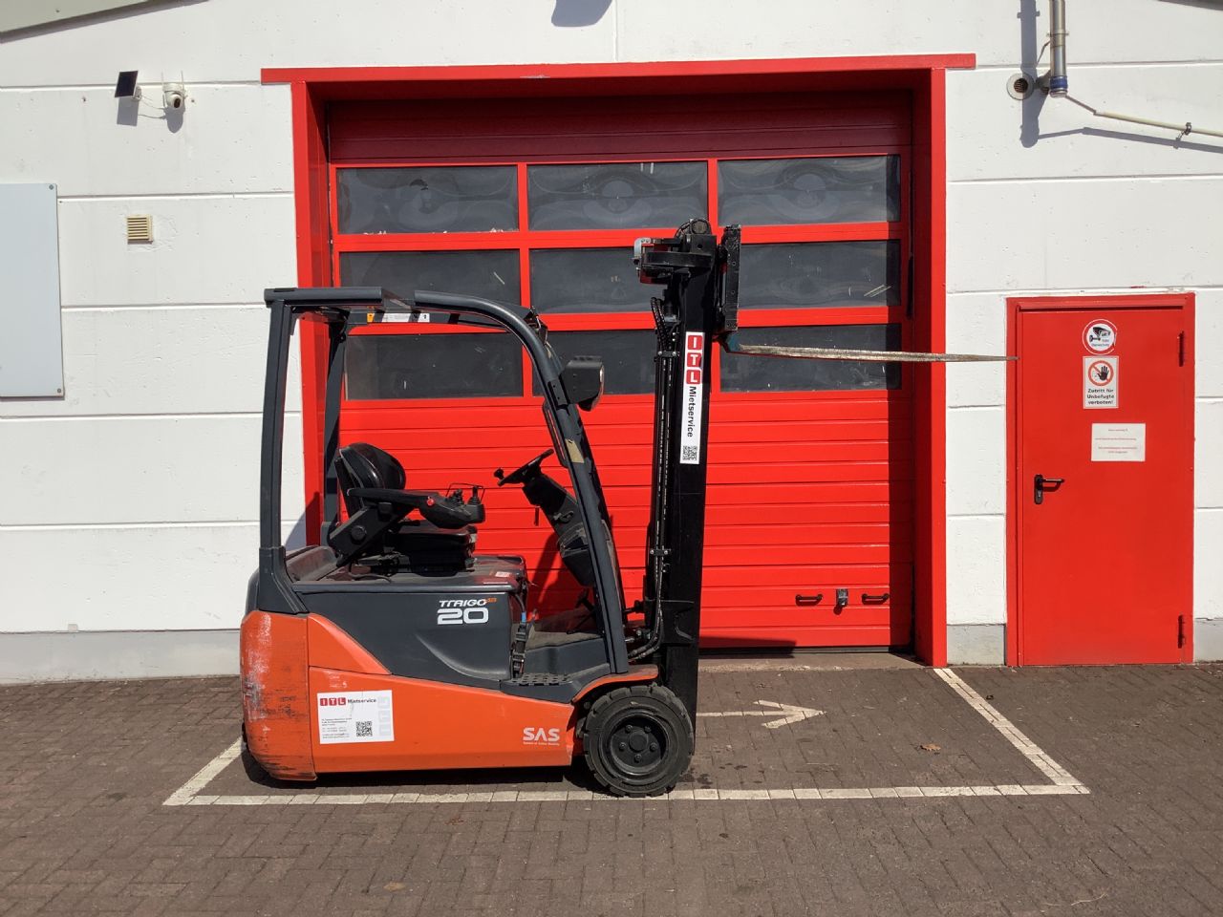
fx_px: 1095
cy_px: 458
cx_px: 612
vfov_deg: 45.4
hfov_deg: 58.4
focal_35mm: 31
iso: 25
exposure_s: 1/2551
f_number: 2.4
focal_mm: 3.3
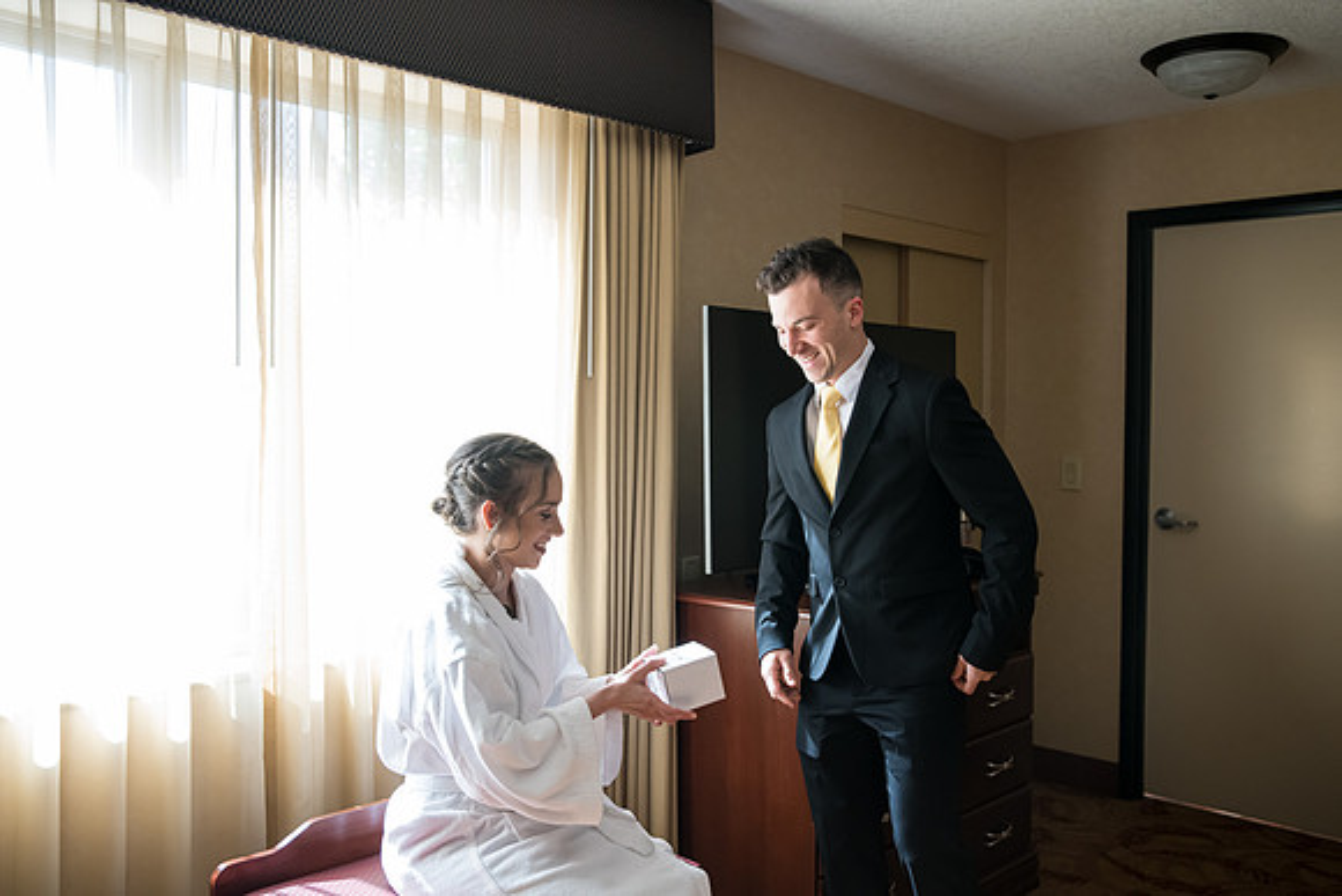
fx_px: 1268
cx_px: 671
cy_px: 448
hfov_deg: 55.8
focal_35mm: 34
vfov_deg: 38.9
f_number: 4
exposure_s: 1/320
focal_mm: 34
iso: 2000
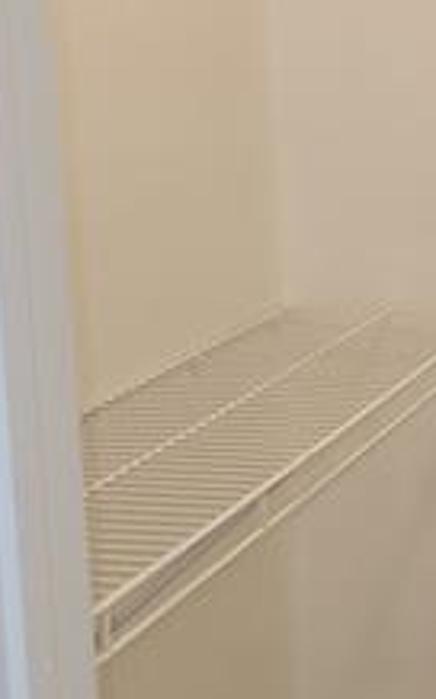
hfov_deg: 13.4
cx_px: 827
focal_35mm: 86
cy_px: 350
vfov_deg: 24.1
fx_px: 1637
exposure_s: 1/60
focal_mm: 5.4
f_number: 1.8
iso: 40
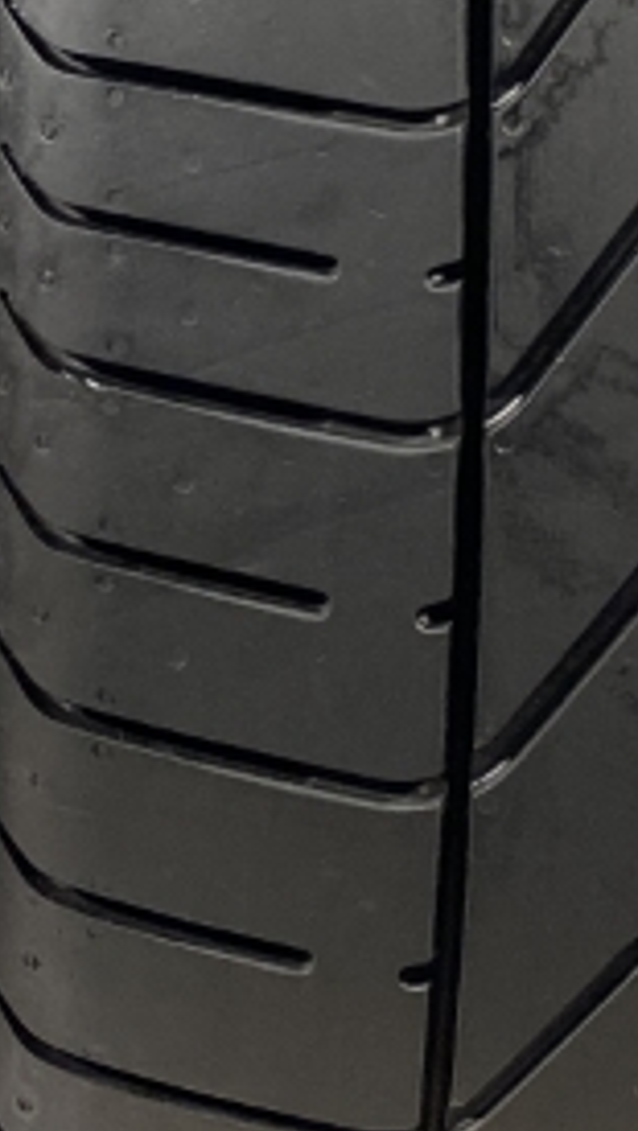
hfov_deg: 9.1
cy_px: -226
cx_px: -70
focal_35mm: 132
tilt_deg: -2.8
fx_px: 3964
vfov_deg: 15.6
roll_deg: +0.0
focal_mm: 4.25
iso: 100
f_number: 1.8
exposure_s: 1/100
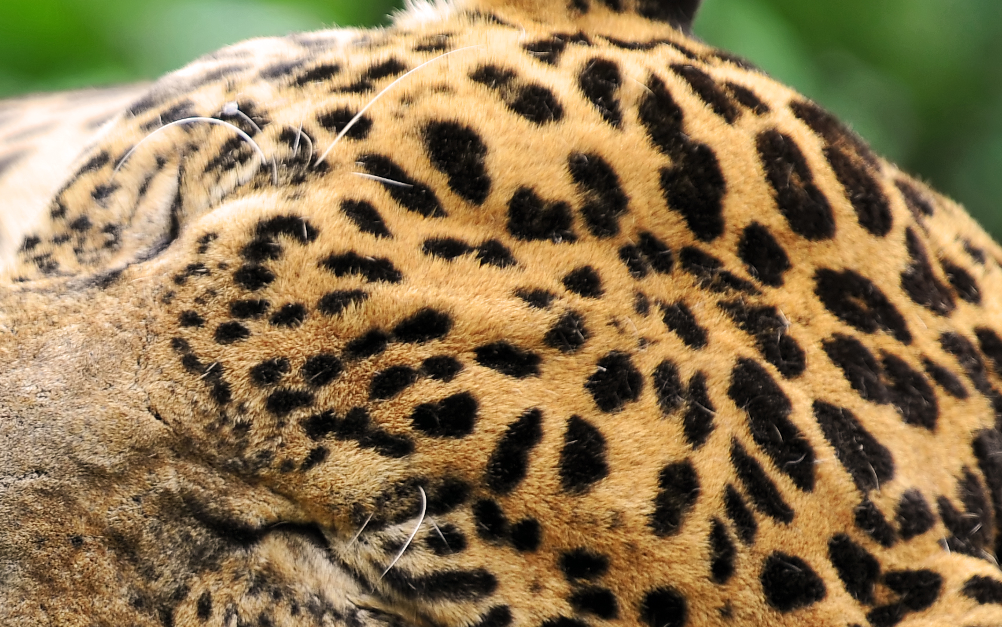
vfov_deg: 1.7
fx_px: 20647
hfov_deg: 2.8
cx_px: -41
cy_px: 503
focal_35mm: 756
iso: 200
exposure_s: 1/250
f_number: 3.5
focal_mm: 200
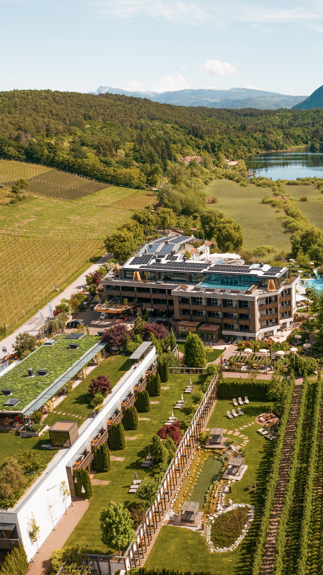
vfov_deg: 56.6
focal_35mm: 35
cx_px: 292
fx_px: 533
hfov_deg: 32.0
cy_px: 287
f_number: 2.8
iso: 100
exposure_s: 1/100
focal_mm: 12.29
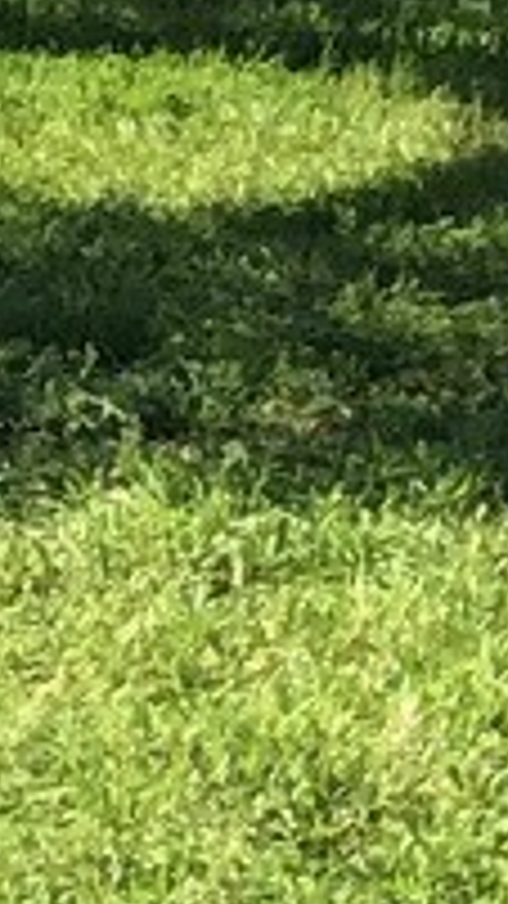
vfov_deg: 6.7
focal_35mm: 306
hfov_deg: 3.5
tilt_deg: +2.8
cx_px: -2446
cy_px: -1129
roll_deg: -1.9
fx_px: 7331
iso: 20
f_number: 1.8
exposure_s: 1/1230
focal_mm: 4
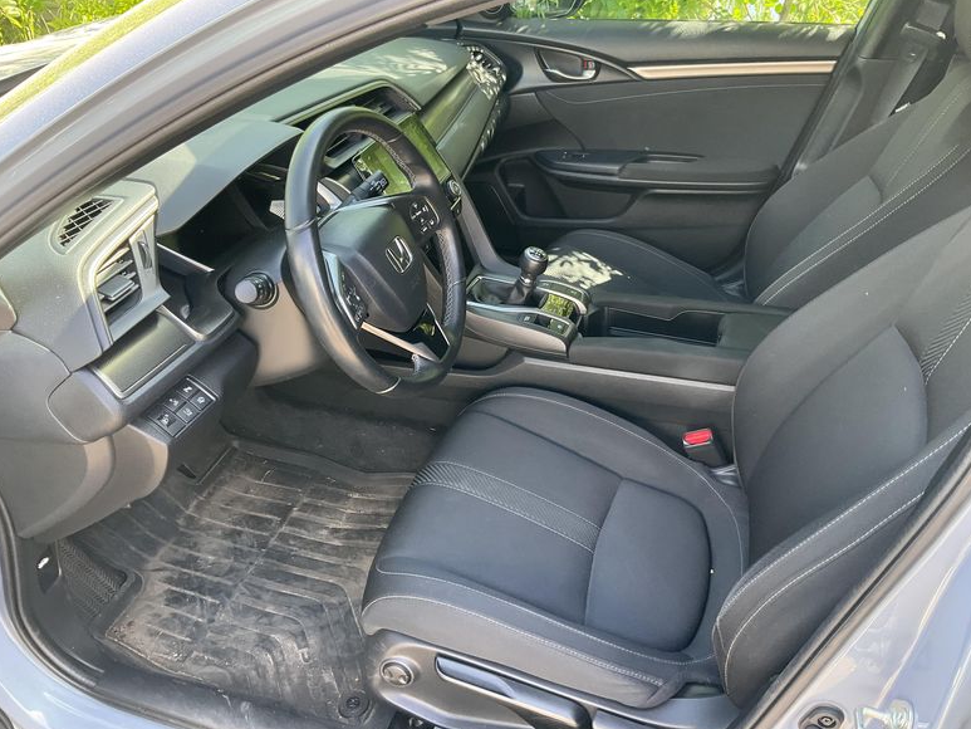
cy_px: 371
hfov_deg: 60.0
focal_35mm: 30
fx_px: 842
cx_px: 496
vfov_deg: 46.8
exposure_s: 1/94
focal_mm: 3
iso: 64
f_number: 1.8
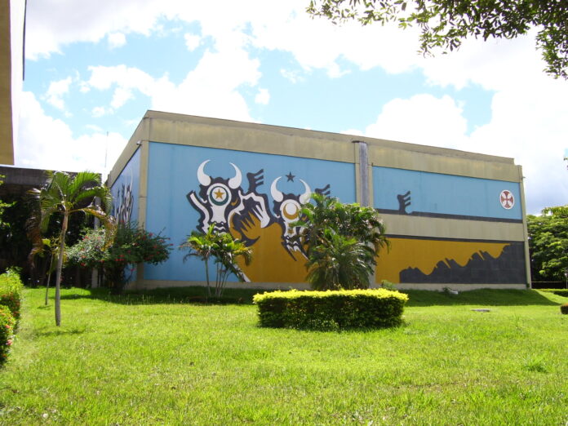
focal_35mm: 36
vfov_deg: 39.7
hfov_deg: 51.4
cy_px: 213
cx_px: 284
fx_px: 591
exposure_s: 1/350
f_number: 4.8
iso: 80
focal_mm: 6
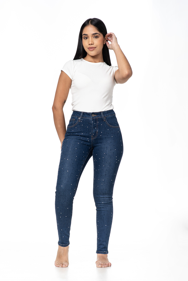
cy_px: 140
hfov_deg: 16.1
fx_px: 666
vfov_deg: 23.9
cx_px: 94
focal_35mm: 85
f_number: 5.6
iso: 50
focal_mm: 85
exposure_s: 1/160
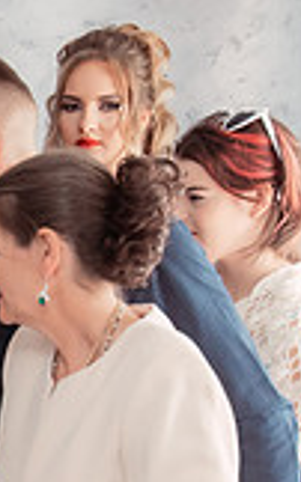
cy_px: 461
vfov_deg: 17.5
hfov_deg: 9.7
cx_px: -465
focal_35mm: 117
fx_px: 1538
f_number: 3.2
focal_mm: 30
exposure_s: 1/200
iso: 1600
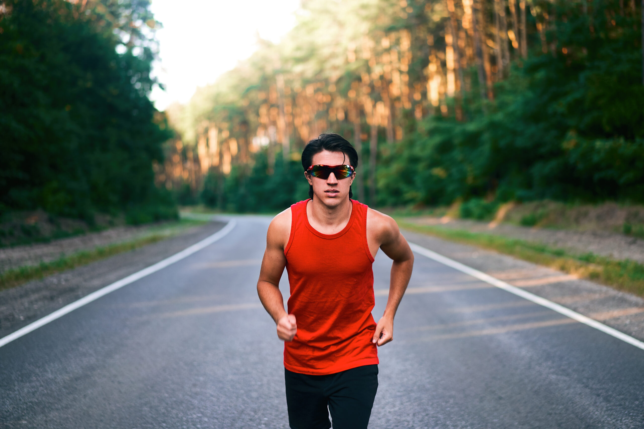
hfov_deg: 36.2
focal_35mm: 55
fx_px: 984
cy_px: 214
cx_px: 322
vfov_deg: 24.6
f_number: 1.8
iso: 100
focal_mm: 55
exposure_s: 1/200
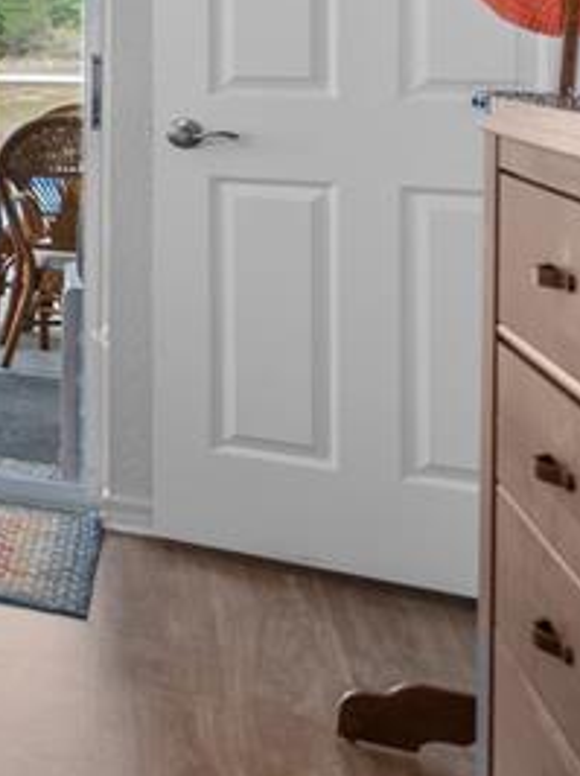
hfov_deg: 14.3
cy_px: 99
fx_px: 1410
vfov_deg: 29.6
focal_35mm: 63
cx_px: -857
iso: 320
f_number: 8
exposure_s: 1/2
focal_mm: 17
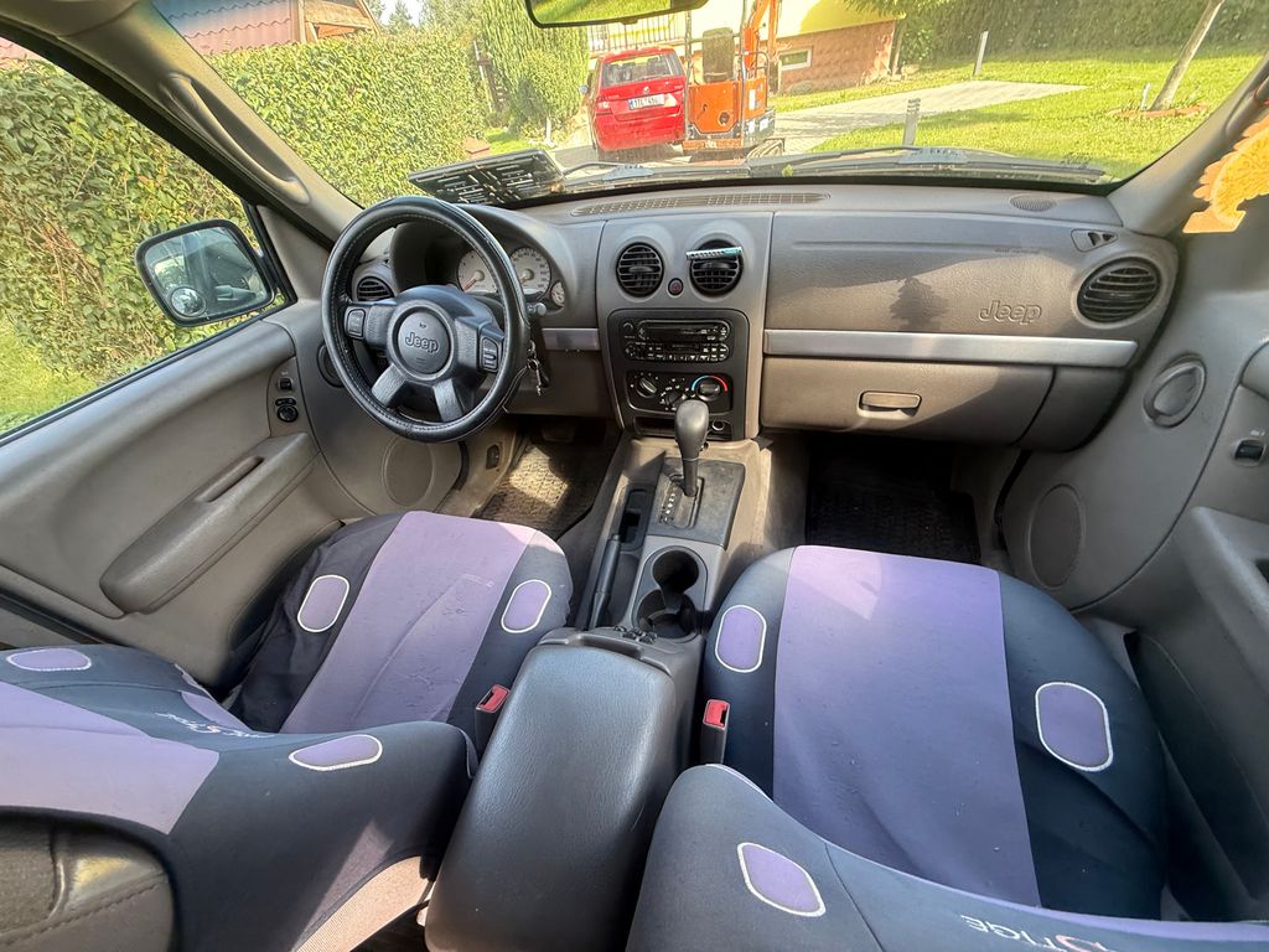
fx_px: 513
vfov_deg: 85.7
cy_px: 476
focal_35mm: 14
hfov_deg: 102.1
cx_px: 634
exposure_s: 1/99
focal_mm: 2.22
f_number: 2.2
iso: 125
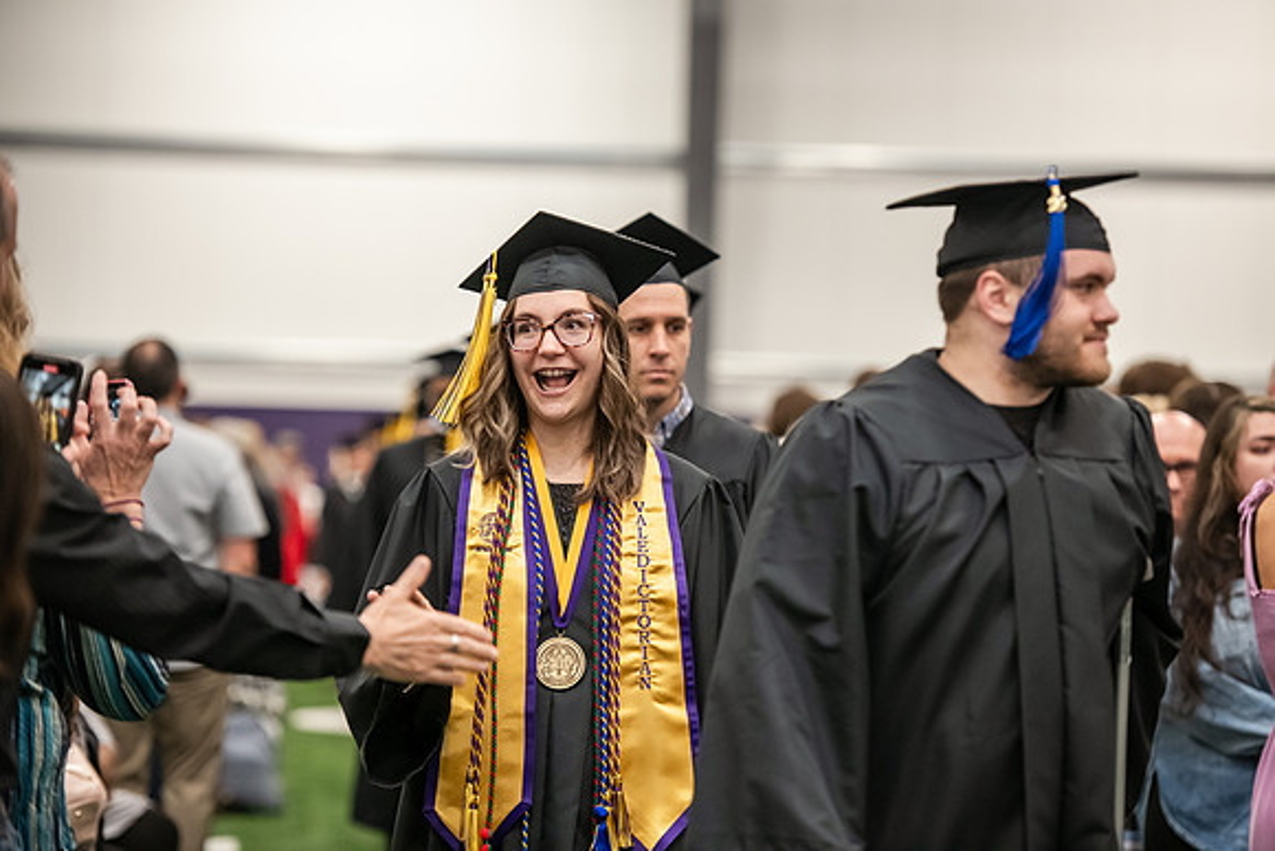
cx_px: 638
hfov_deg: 14.7
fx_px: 4959
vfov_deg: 9.8
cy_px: 426
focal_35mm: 140
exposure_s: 1/200
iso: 2500
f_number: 3.2
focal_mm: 140
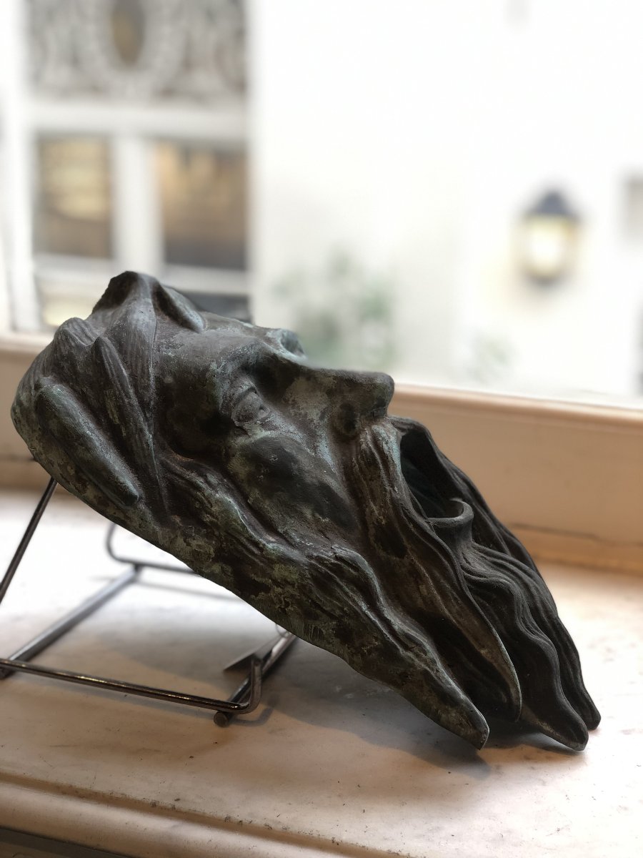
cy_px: 429
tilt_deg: -18.4
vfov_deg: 36.8
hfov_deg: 28.0
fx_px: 1288
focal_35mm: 52
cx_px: 322
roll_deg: -1.1
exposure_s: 1/50
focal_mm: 6
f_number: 2.4
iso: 50
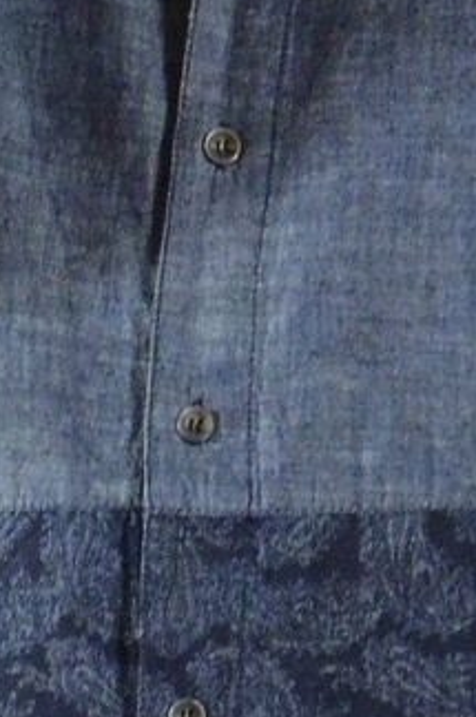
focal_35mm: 953
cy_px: 453
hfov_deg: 1.4
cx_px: 359
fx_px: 18961
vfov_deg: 2.2
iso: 2500
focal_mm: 105
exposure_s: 1/80
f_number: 5.6
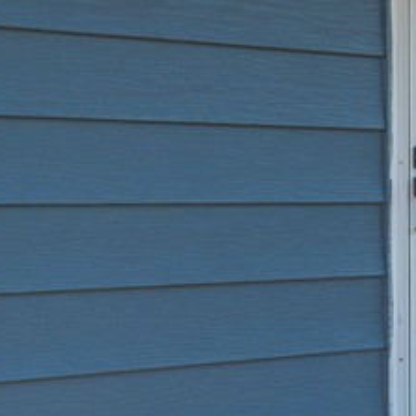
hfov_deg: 27.2
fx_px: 789
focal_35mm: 58
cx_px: 452
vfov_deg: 29.5
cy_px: 227
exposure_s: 1/160
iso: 100
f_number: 9
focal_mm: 14
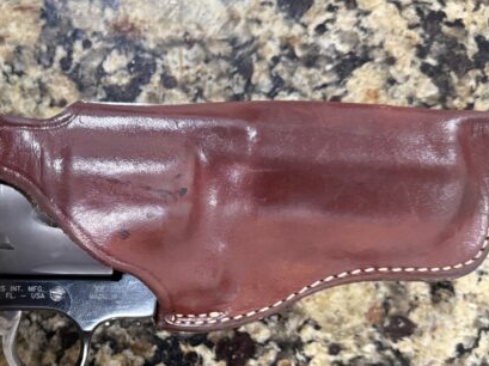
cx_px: 111
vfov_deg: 30.5
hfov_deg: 39.2
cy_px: 256
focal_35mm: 47
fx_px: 663
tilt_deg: -81.8
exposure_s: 1/40
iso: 800
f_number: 1.78
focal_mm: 6.76
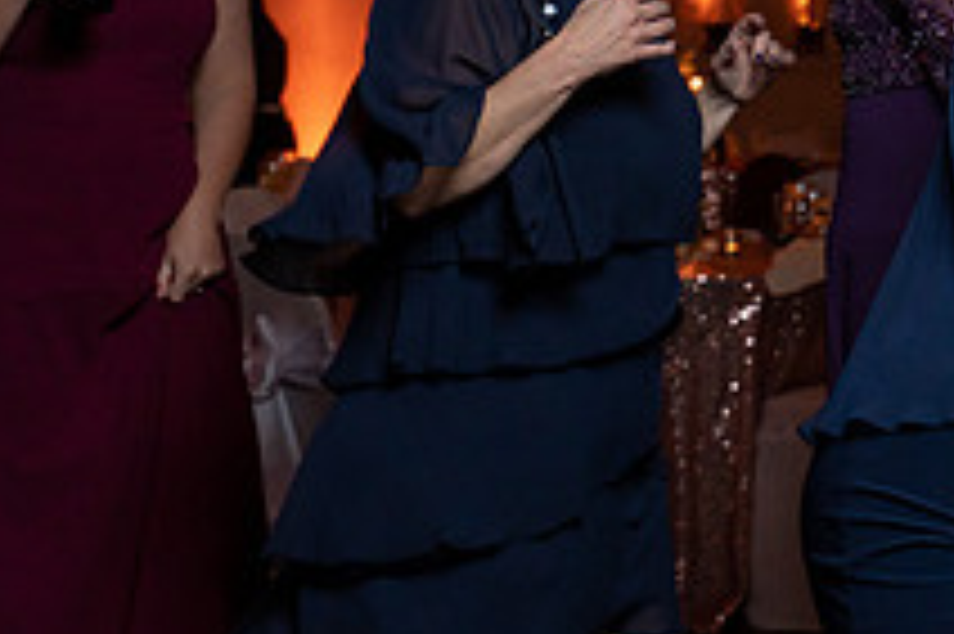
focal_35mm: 97
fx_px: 2568
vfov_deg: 14.1
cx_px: 1044
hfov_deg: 20.1
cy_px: 200
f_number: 4
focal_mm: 35
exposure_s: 1/200
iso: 2000
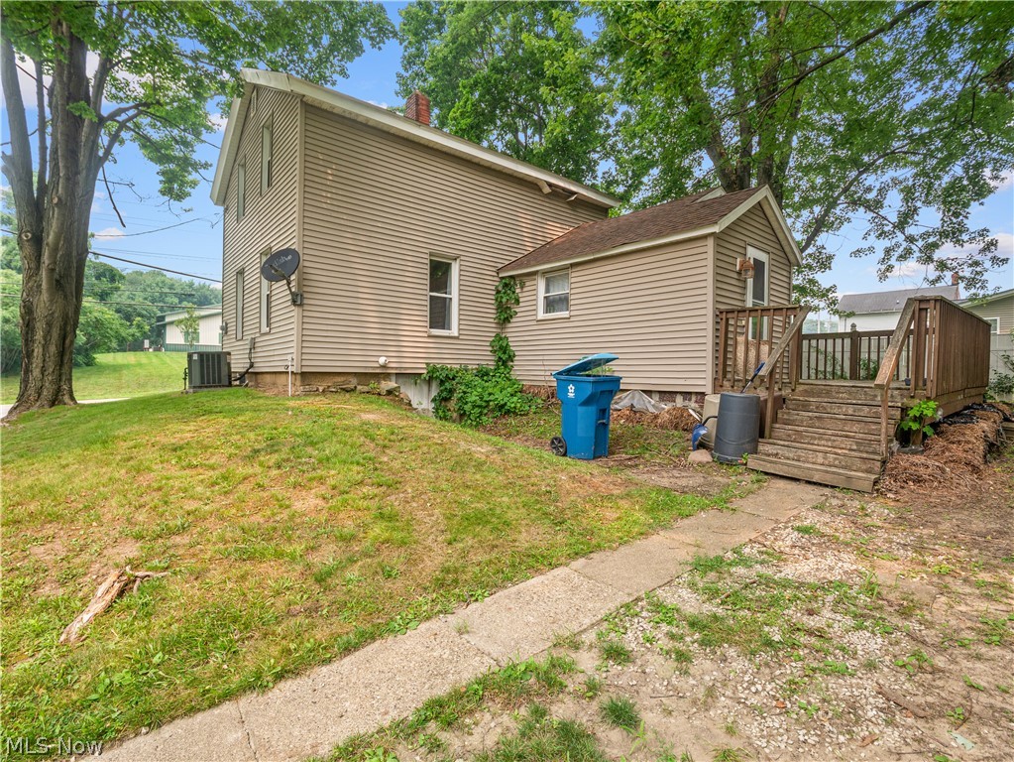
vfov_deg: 78.1
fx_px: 469
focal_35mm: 16
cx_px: 507
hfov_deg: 94.5
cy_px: 381
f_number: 4.5
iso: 200
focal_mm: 8
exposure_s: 1/250
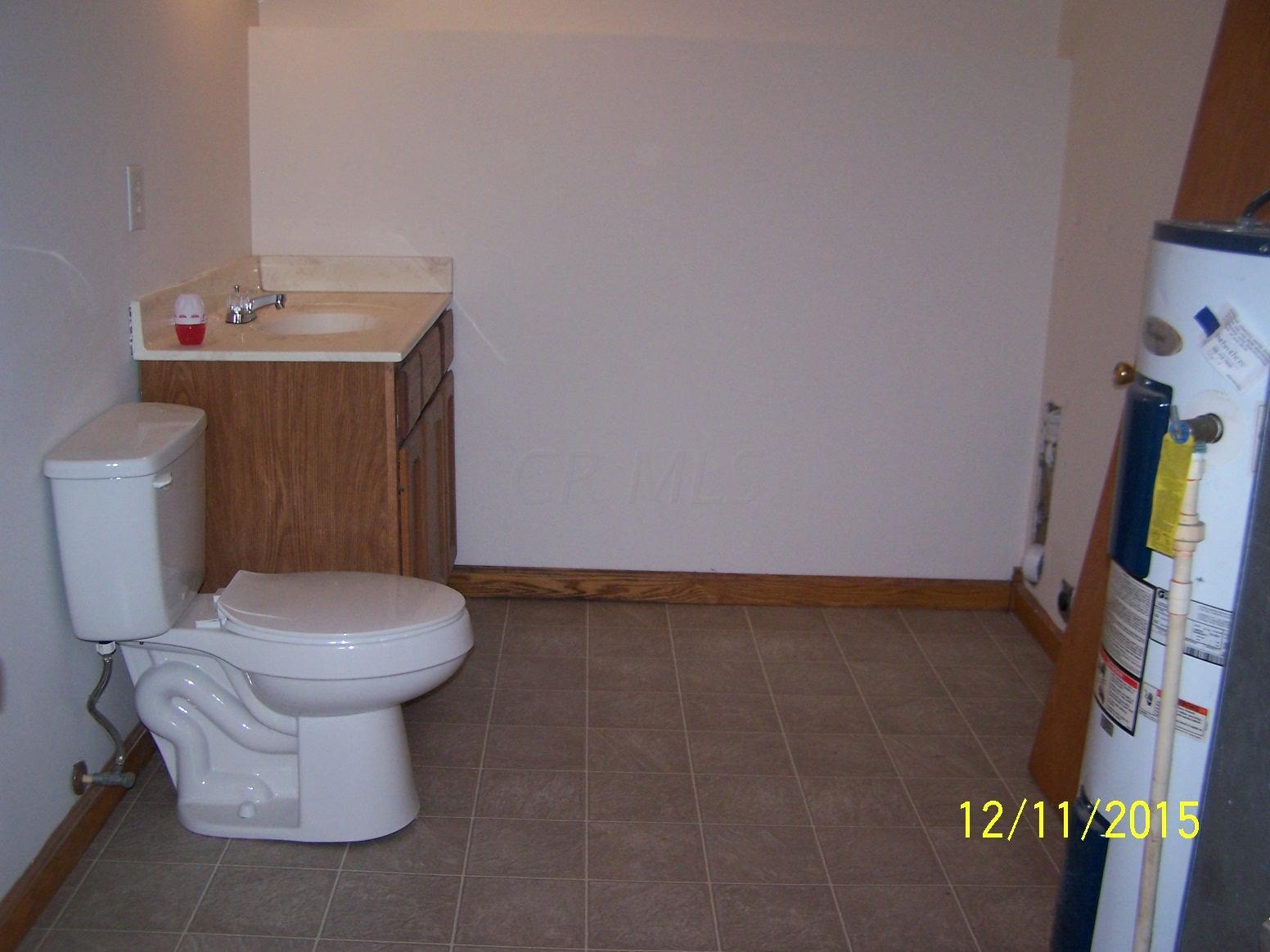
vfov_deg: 37.7
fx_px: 1394
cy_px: 476
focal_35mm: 38
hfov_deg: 49.0
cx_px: 635
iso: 140
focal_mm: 6.3
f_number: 2.8
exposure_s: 1/60
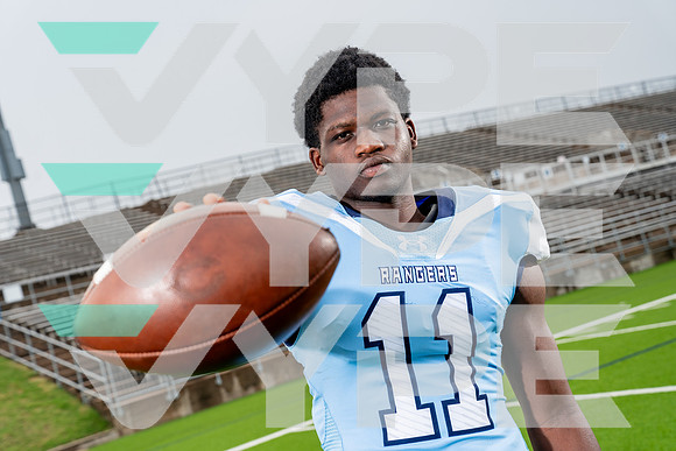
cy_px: 226
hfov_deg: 35.0
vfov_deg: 23.8
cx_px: 338
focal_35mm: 57
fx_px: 1071
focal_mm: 57
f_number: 6.3
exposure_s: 1/250
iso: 160
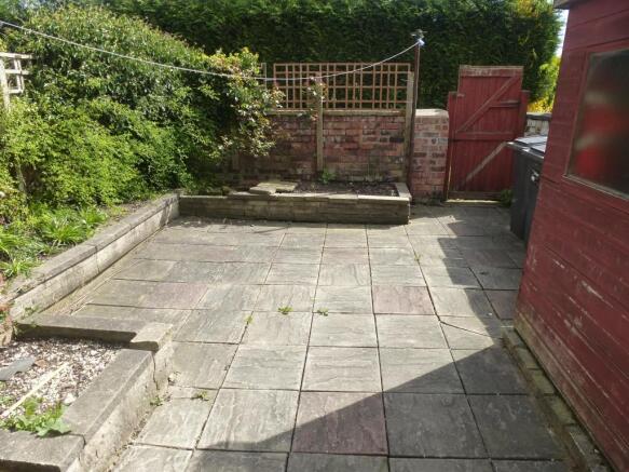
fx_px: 436
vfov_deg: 56.8
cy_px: 236
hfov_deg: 71.6
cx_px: 314
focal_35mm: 24
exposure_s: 1/400
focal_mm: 4.3
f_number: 4
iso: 160
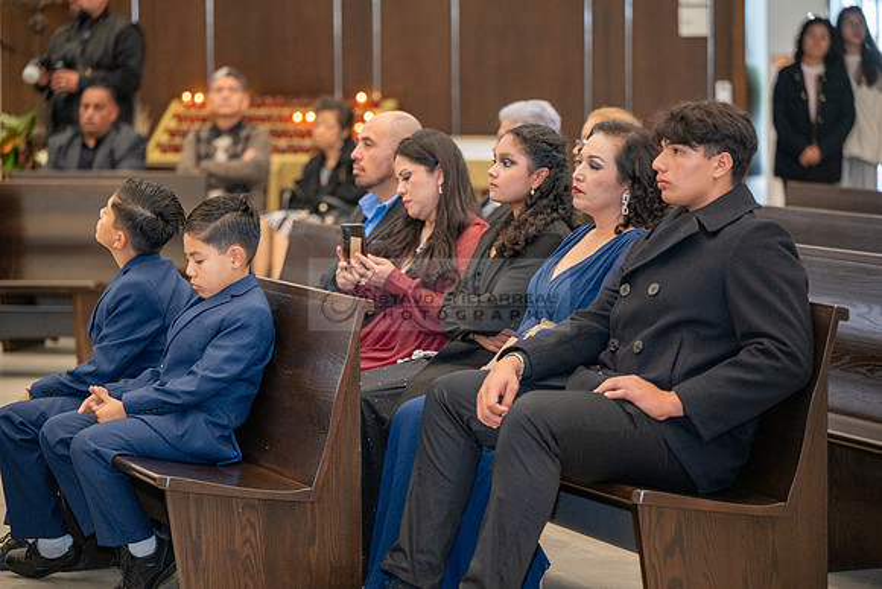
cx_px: 441
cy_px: 294
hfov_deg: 16.4
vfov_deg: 11.0
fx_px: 3063
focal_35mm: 125
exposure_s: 1/200
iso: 1600
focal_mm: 125
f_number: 2.8
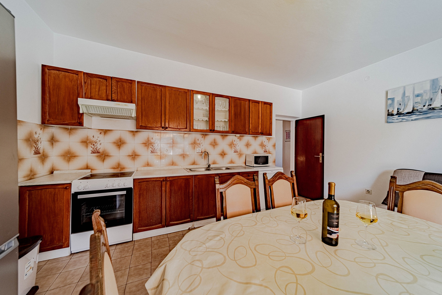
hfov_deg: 112.6
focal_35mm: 12
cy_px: 148
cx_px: 221
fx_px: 147
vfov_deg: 90.1
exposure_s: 1/500
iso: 400
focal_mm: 12
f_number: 8
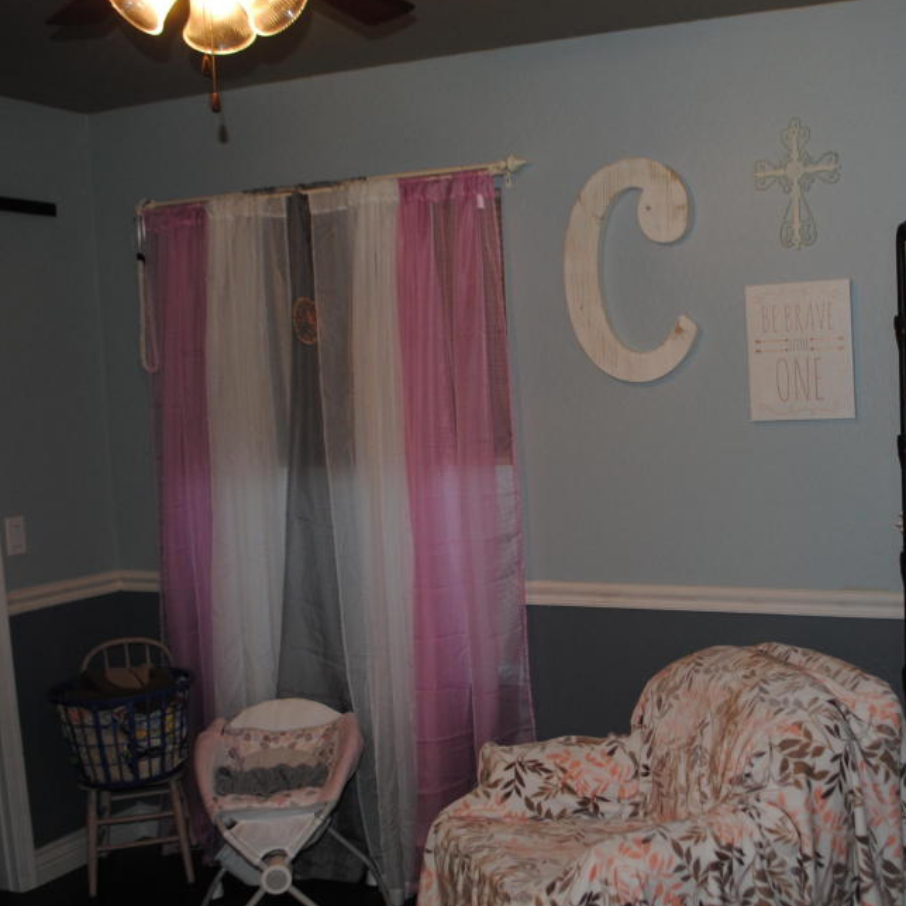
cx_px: 626
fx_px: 1214
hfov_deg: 40.3
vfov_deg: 40.9
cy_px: 499
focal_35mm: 41
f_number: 3.5
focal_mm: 18
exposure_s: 1/60
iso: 200
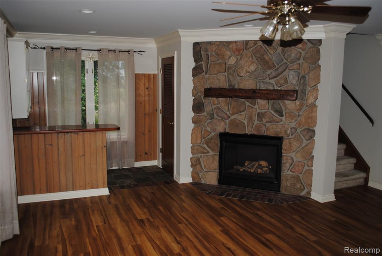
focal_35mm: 30
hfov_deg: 61.8
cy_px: 128
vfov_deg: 43.8
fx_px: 319
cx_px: 191
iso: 200
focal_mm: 20
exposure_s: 1/60
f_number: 3.8
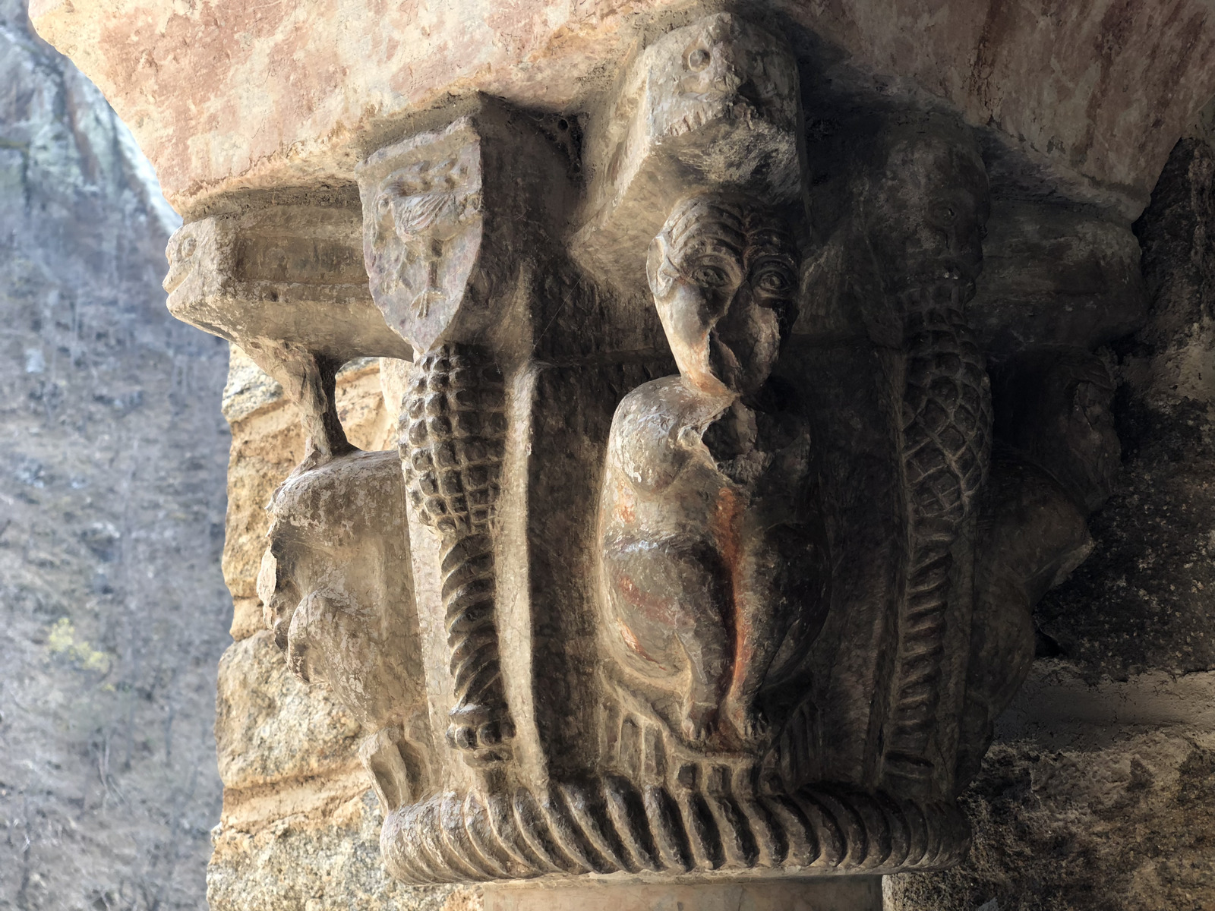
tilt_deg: +14.6
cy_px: 456
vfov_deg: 28.0
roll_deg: +1.6
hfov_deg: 36.8
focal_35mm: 52
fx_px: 1825
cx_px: 608
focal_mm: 6
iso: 20
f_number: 2.4
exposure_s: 1/60
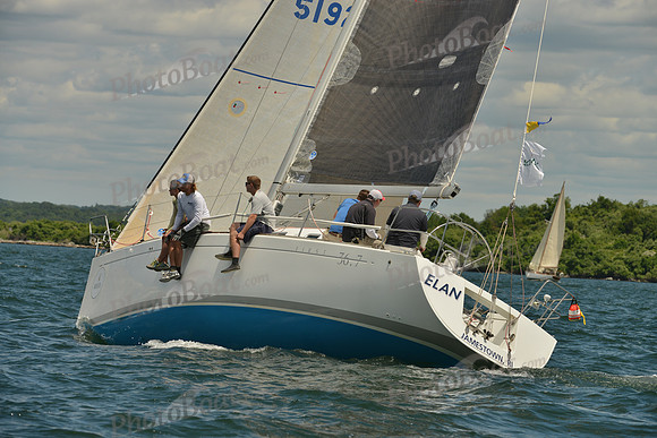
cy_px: 219
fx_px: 3651
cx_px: 328
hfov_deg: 10.3
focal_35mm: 200
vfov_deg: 6.9
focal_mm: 200
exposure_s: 1/1000
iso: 200
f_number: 8
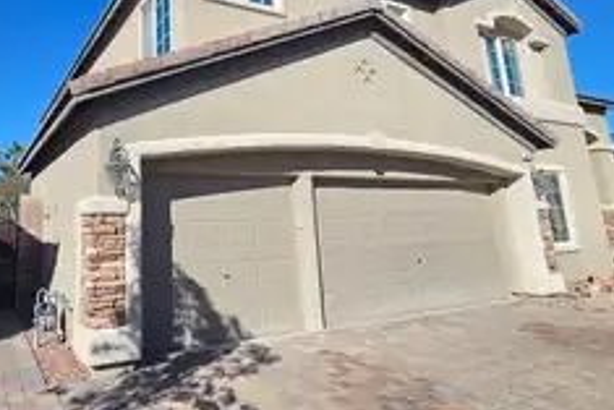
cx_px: 178
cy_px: 136
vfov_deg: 54.0
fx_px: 393
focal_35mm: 23
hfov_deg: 72.4
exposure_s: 1/2969
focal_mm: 2.2
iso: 50
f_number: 2.2
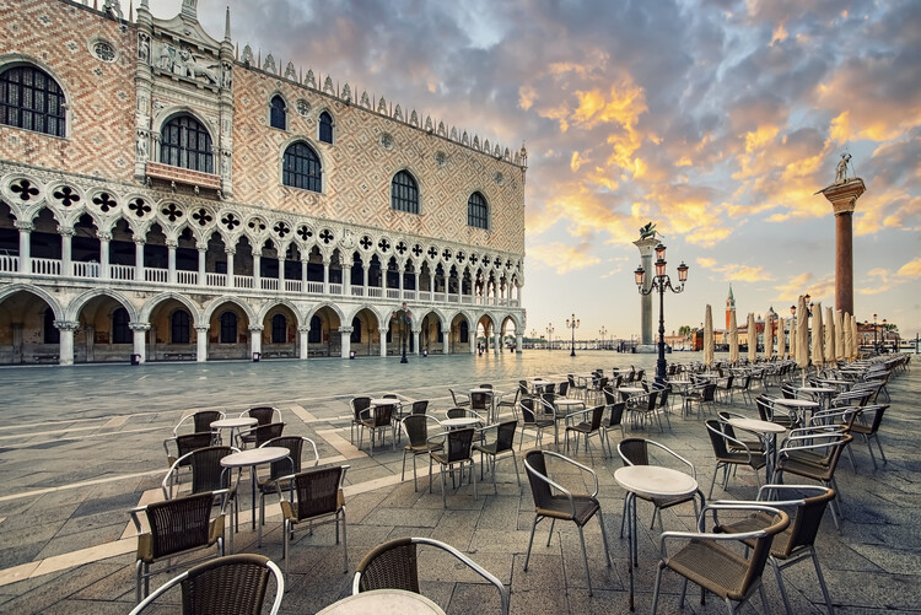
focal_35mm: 12
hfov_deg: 112.6
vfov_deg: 90.1
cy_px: 308
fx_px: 307
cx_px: 460
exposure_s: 1/30
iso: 64
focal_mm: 12
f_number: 4.5
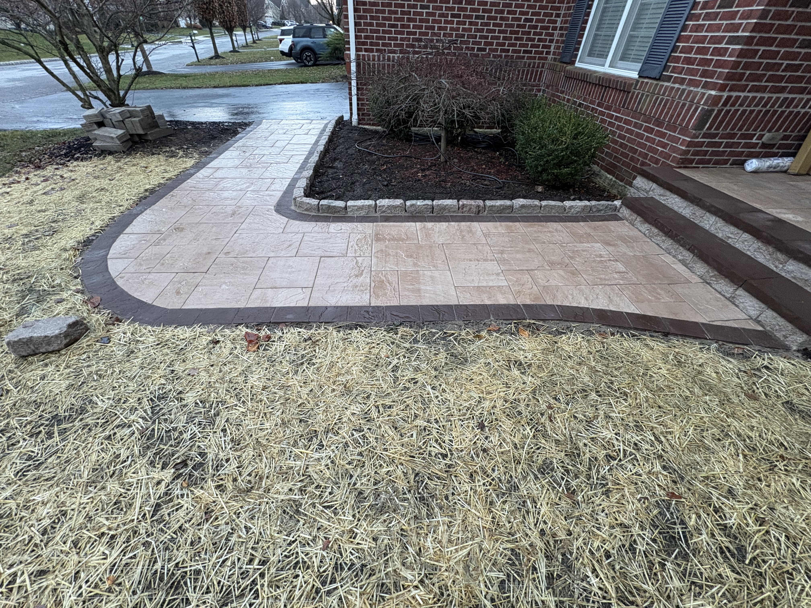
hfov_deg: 102.1
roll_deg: -3.5
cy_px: 304
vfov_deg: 85.7
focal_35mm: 14
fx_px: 328
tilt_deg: -40.6
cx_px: 406
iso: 200
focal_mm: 2.22
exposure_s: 1/61
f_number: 2.2
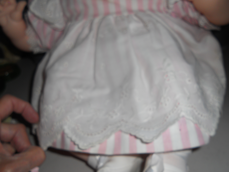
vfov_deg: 44.2
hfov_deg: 56.8
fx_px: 212
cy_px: 86
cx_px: 114
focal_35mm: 32
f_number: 8.8
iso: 80
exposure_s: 1/25
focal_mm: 5.8
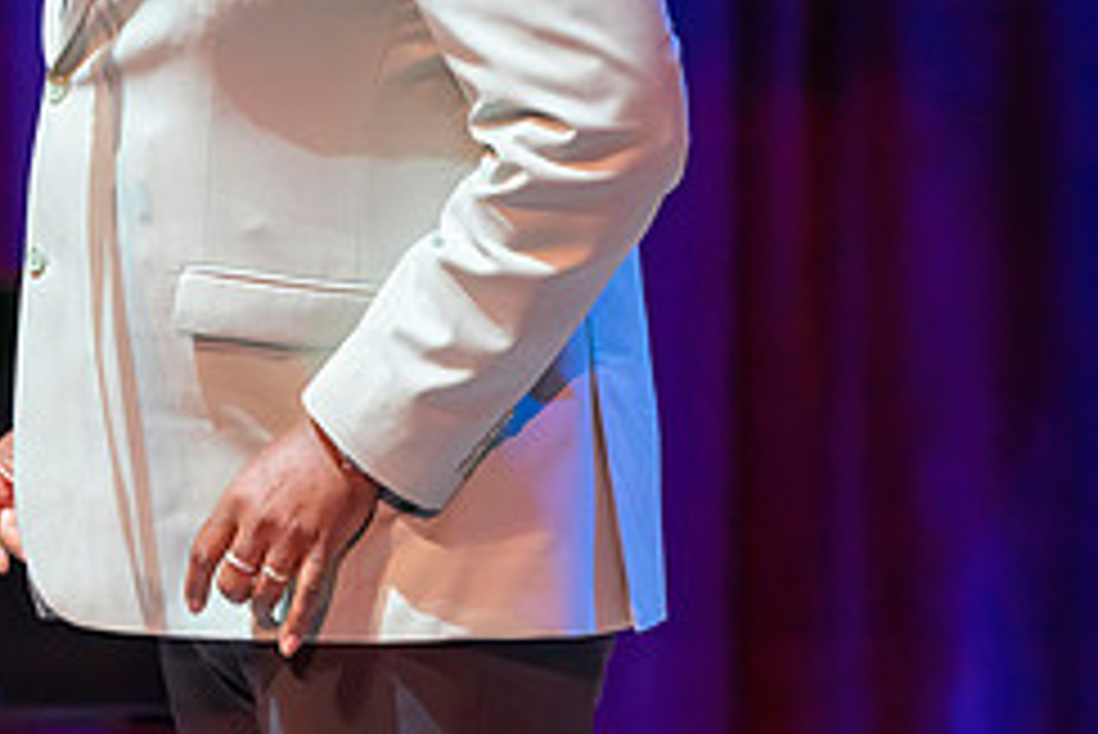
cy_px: -52
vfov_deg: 1.6
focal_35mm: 859
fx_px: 26214
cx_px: 234
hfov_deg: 2.4
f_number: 5.6
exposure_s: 1/320
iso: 5000
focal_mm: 361
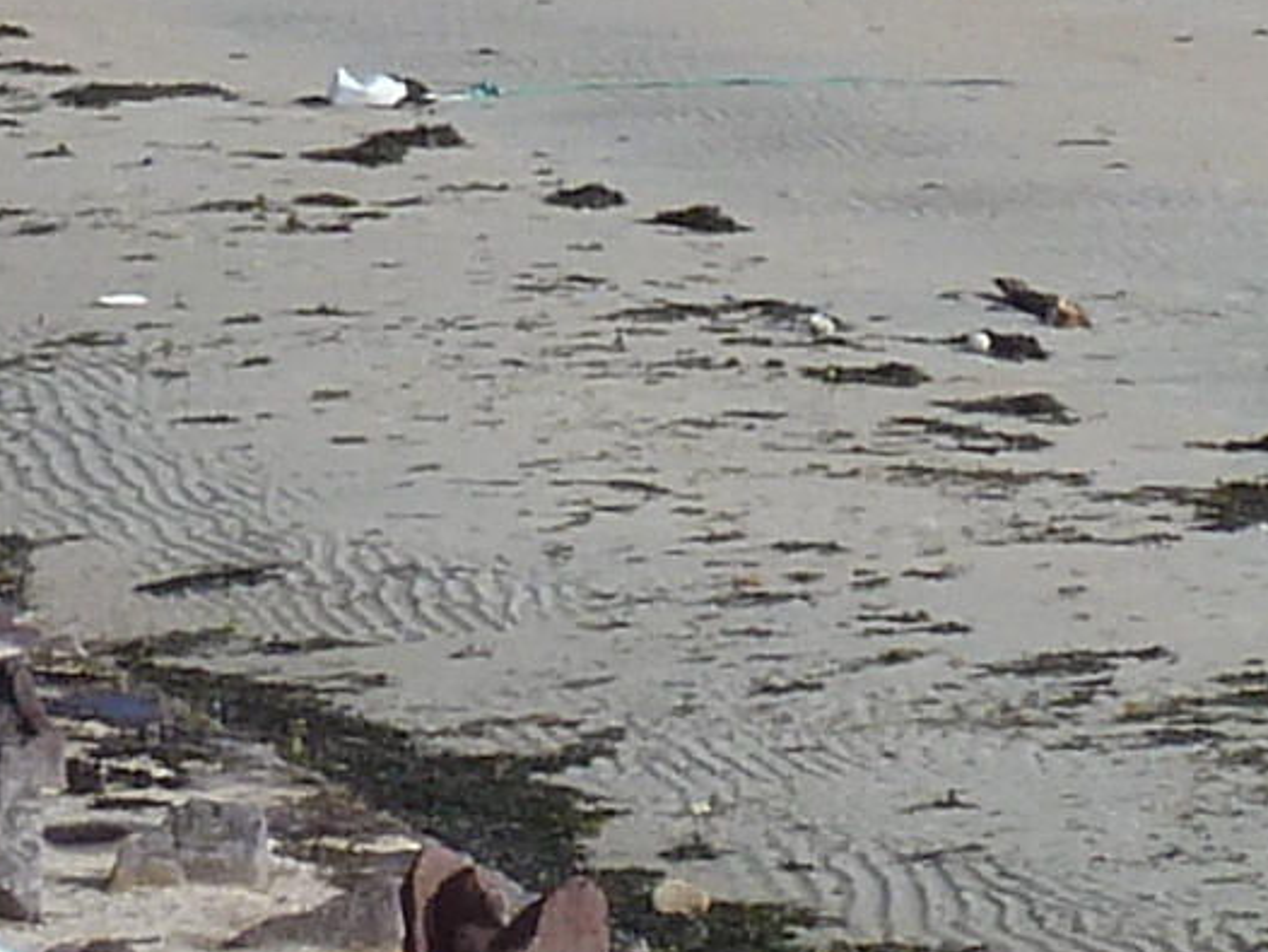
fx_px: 15319
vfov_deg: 3.5
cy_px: -757
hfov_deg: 4.7
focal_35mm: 418
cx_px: 557
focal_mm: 9.1
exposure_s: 1/400
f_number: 5.6
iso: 80
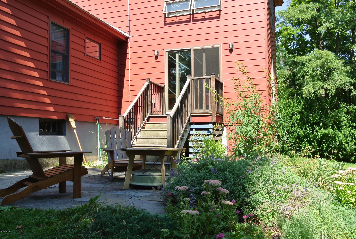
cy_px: 120
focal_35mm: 35
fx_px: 347
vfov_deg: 37.9
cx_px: 178
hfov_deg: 54.4
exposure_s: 1/60
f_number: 9
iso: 100
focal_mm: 13
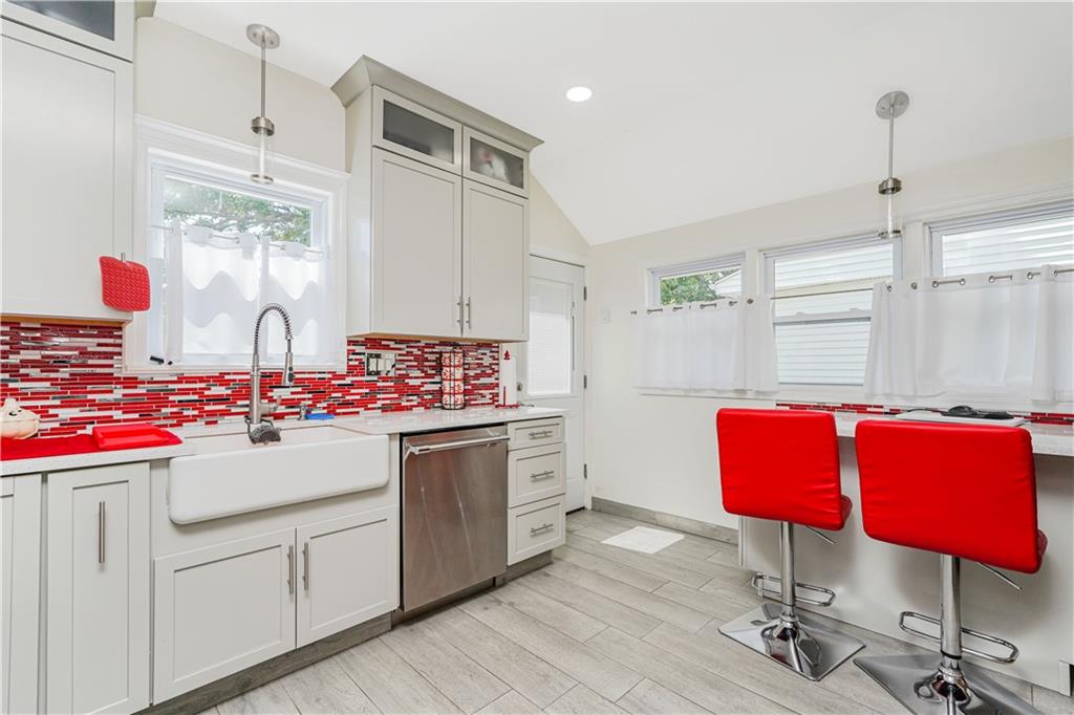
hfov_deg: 96.8
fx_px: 477
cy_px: 358
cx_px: 537
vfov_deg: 73.7
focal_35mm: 16
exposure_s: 1/80
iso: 100
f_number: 6.3
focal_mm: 16
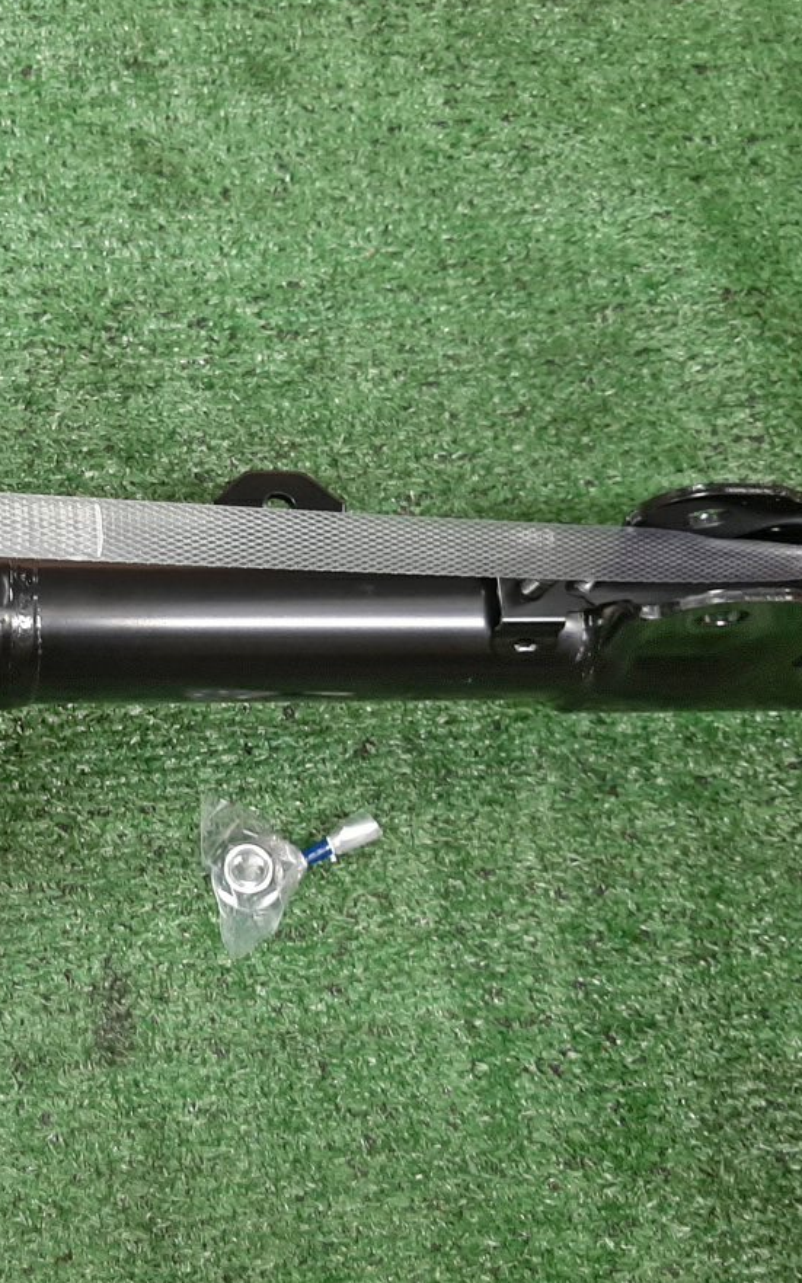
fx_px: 1574
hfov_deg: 27.7
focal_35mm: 45
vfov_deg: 44.4
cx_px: 112
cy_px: 656
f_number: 1.7
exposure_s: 1/50
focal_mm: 3.93
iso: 121
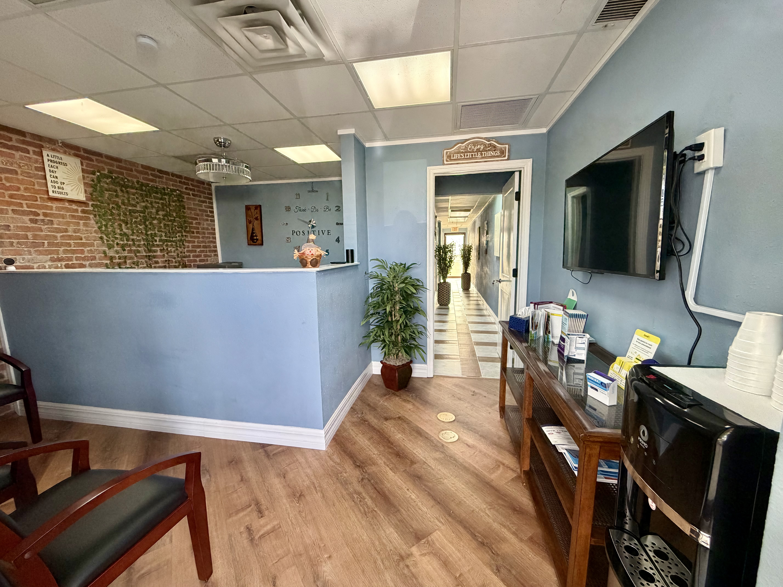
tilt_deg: -7.4
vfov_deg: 85.7
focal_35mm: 14
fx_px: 317
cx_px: 392
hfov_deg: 102.1
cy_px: 294
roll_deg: +1.1
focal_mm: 2.22
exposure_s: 1/120
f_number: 2.2
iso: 320
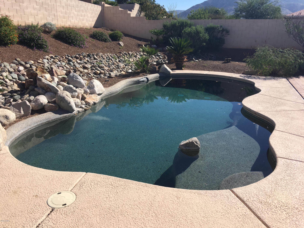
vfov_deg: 48.2
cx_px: 152
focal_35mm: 29
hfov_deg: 61.7
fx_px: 255
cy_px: 114
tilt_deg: -16.2
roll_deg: -1.1
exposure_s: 1/2079
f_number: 2.2
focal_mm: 4.15
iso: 25
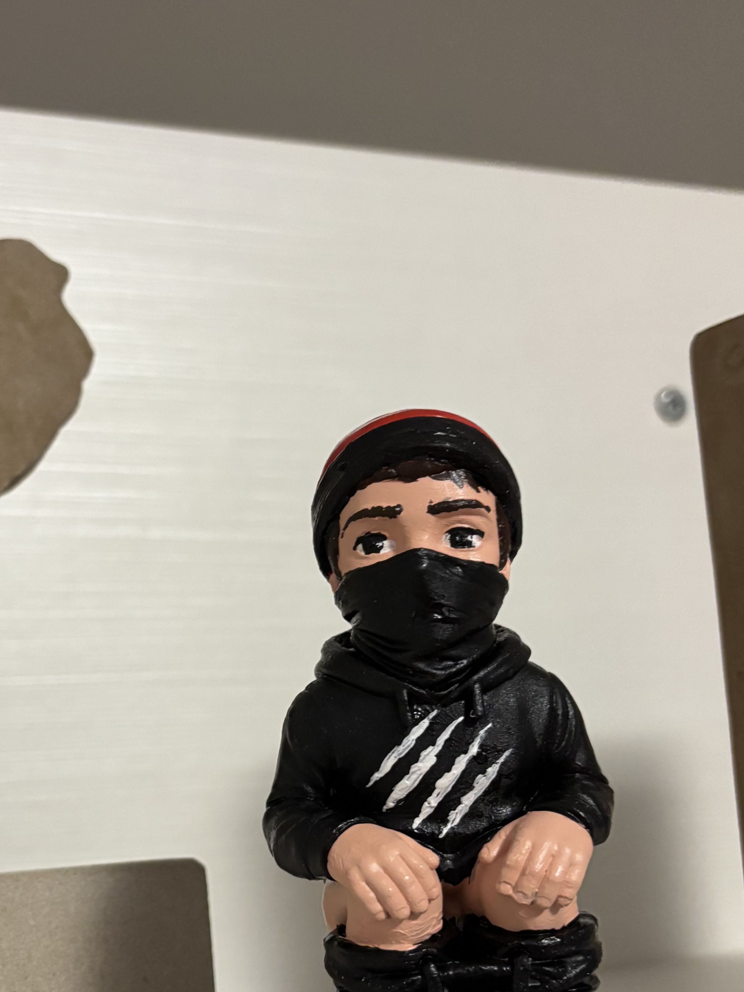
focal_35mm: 48
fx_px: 1375
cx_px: 187
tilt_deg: +7.8
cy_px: 613
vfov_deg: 39.4
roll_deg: +3.5
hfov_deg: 29.8
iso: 500
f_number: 1.6
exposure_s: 1/50
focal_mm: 5.96
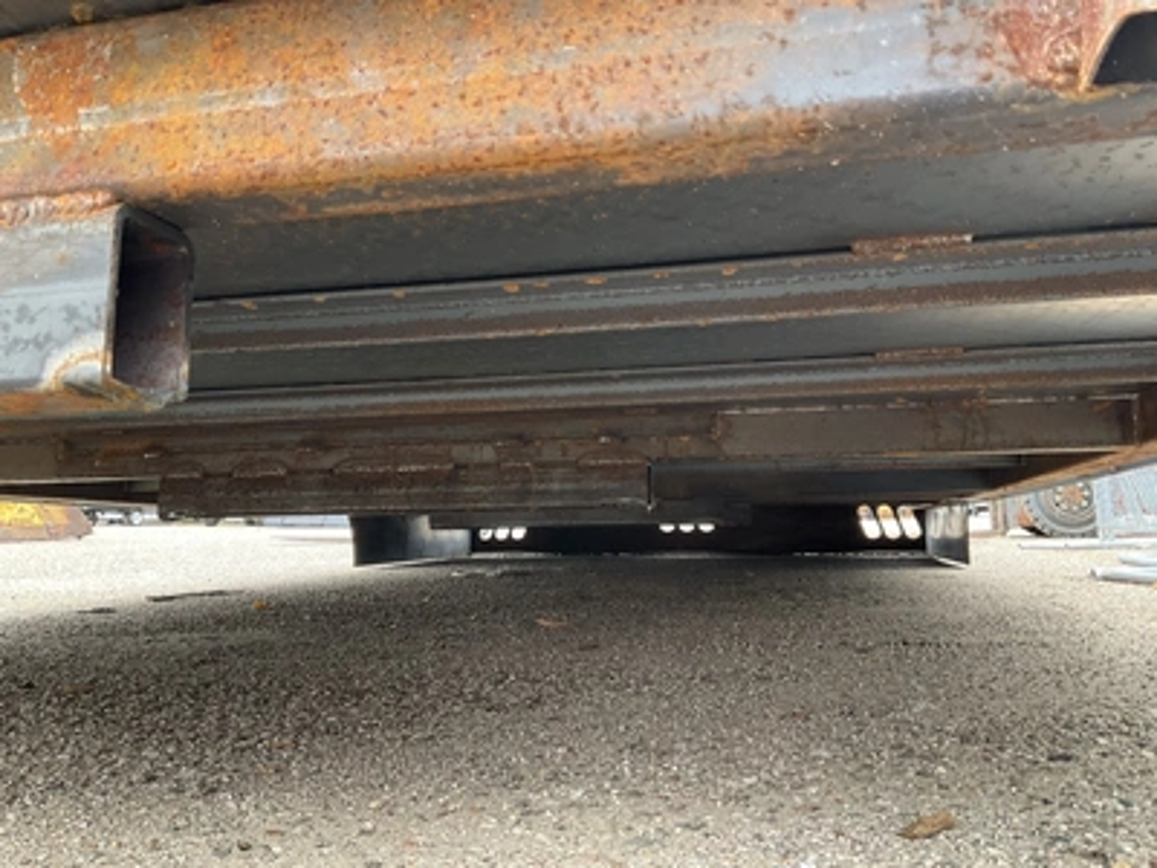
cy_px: 434
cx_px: 578
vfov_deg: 48.2
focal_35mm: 29
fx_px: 969
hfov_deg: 61.7
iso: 64
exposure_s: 1/62
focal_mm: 3
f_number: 1.8
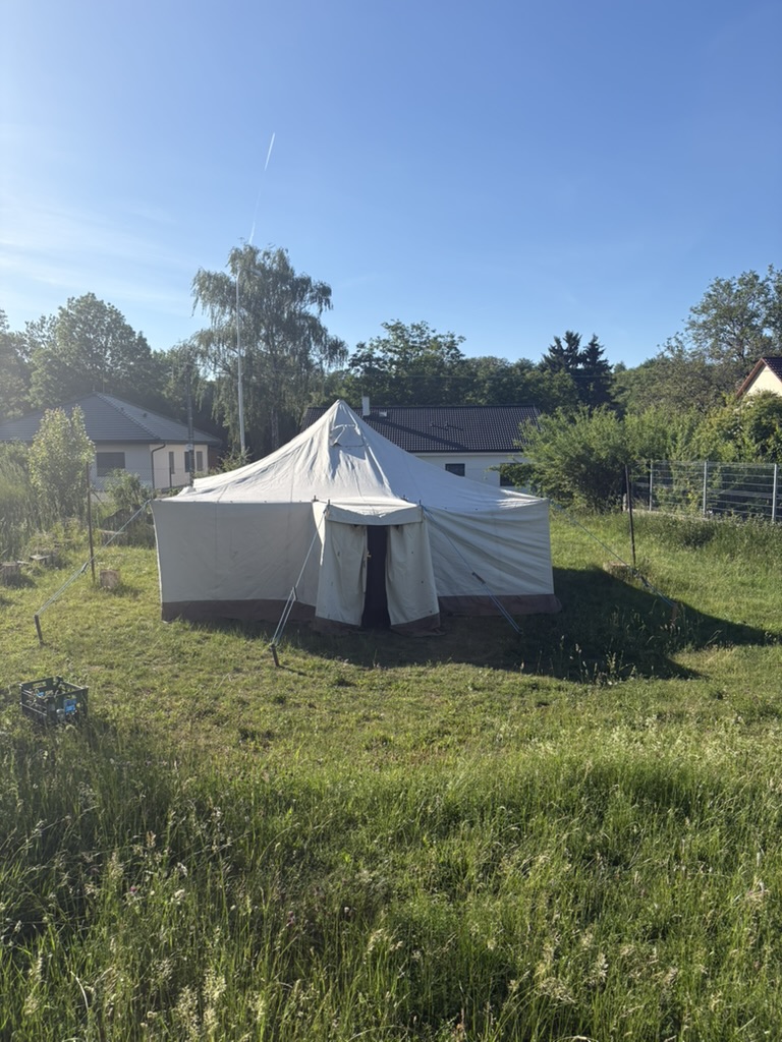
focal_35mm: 26
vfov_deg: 67.3
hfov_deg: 53.1
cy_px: 521
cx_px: 391
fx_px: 783
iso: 50
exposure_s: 1/3279
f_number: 1.6
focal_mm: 5.96
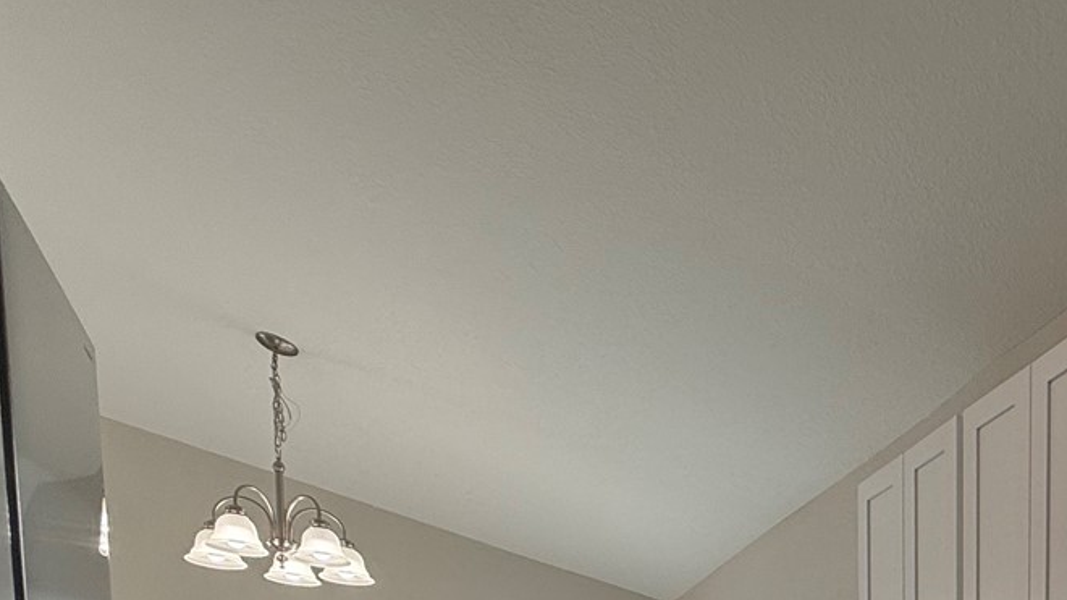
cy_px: 927
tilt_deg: -4.3
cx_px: 993
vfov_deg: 24.2
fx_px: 1047
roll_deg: -0.4
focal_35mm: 37
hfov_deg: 47.5
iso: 64
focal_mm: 2.22
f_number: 2.2
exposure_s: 1/173
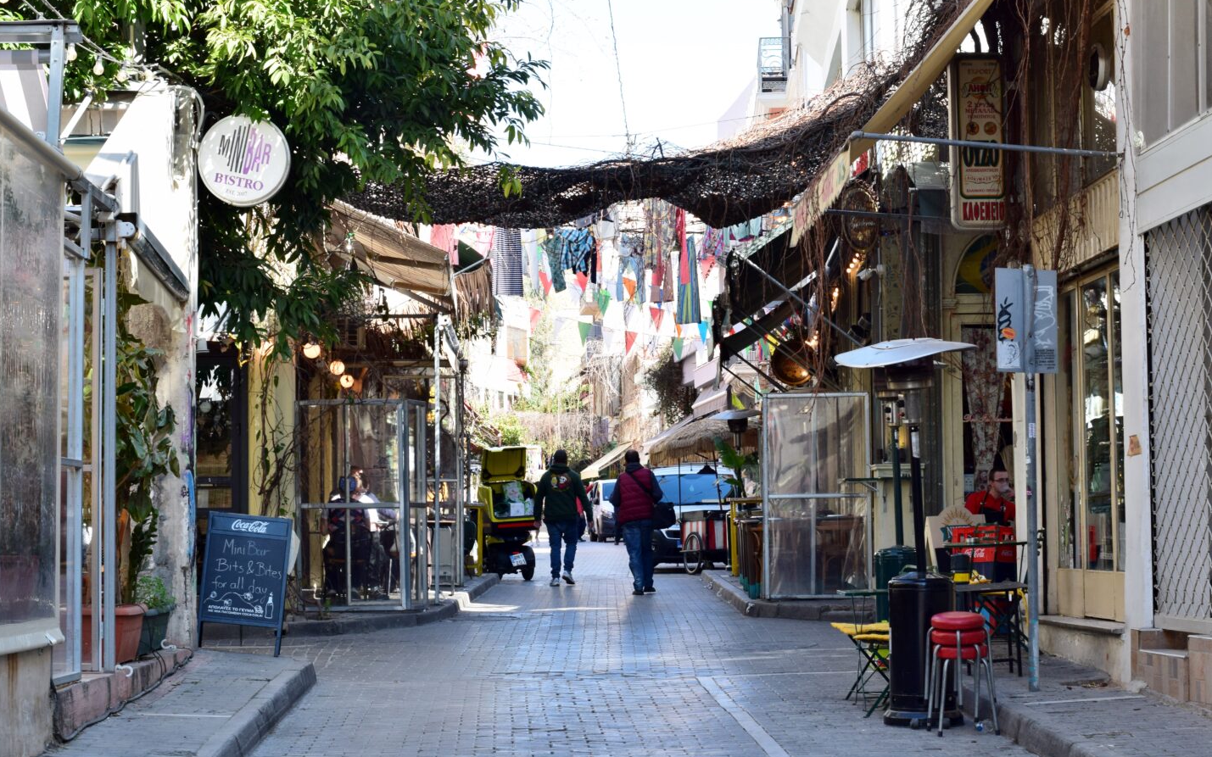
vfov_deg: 16.9
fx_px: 2543
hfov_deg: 26.8
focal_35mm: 77
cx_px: 606
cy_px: 396
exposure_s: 1/160
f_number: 9
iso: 400
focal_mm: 50
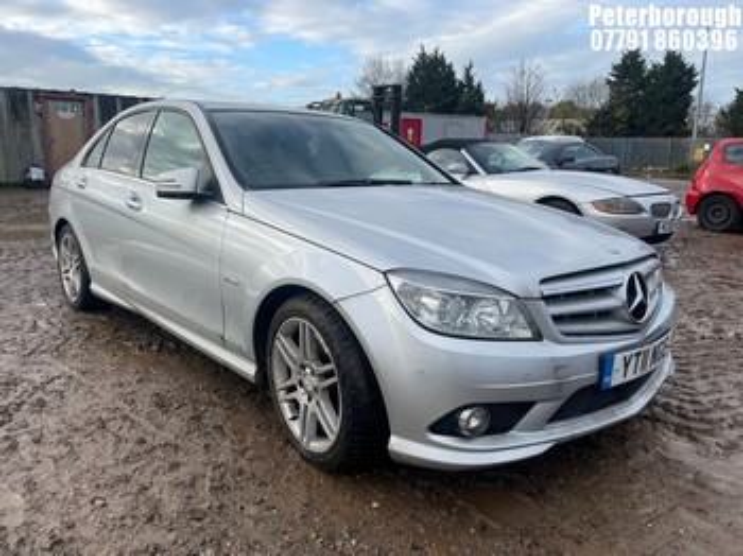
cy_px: 278
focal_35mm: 26
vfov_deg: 53.0
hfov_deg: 67.3
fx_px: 558
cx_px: 372
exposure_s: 1/1261
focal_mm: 4.2
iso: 32
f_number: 1.6
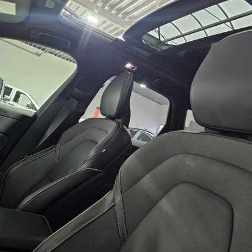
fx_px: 255
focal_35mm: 31
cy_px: 94
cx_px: 142
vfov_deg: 52.0
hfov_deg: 52.4
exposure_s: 1/100
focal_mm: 6.3
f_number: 1.7
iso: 800
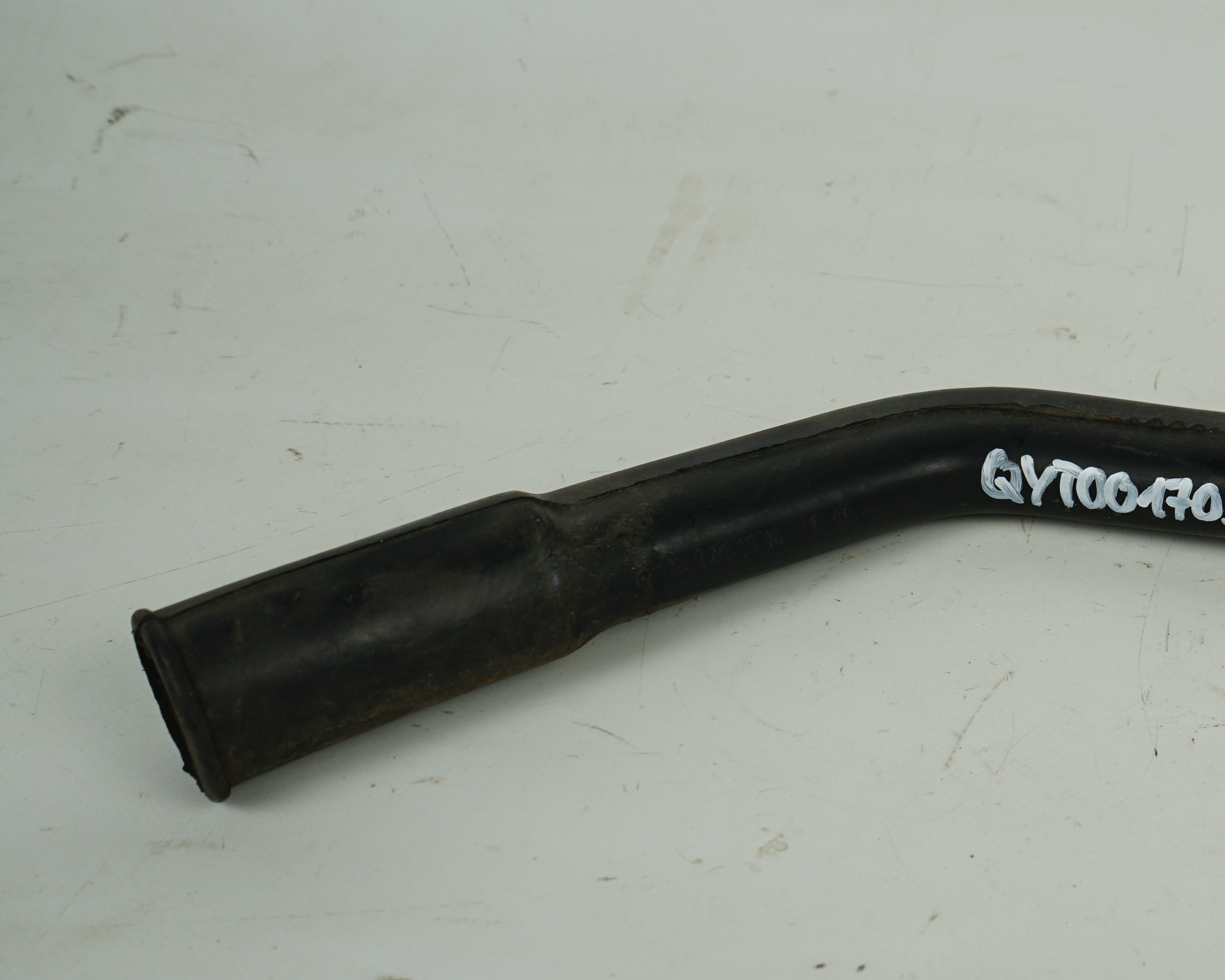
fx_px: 2139
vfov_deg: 25.8
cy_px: 479
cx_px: 1223
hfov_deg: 29.8
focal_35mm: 59
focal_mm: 31
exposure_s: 1/200
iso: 200
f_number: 8
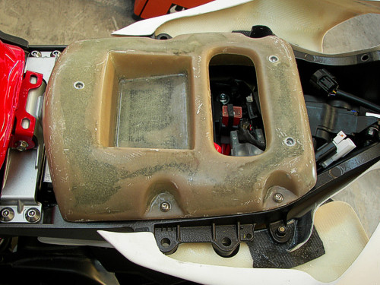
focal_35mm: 36
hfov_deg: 51.4
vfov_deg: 39.7
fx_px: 395
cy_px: 142
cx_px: 190
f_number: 2.8
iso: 50
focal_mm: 6
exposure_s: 1/15
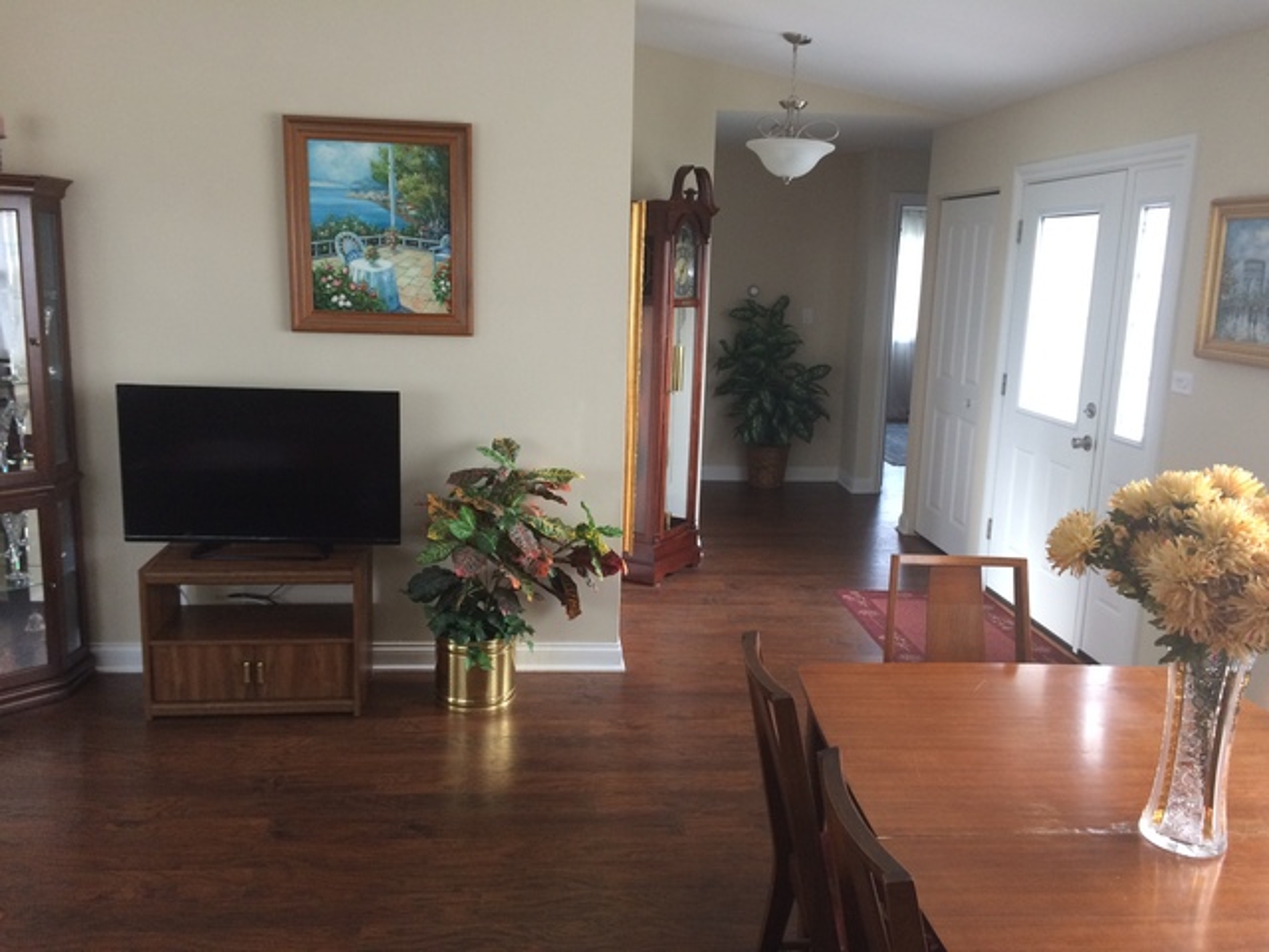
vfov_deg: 48.2
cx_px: 634
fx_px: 1063
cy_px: 476
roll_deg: +0.1
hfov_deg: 61.7
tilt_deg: -11.6
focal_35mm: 29
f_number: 2.2
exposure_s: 1/30
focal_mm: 4.15
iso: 125
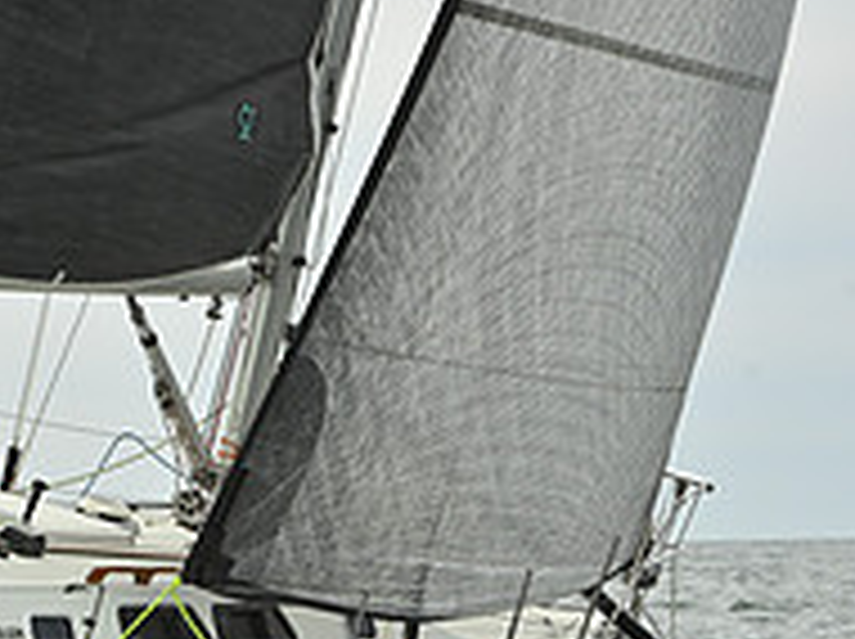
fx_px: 7104
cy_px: 497
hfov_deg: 6.9
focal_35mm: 288
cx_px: -14
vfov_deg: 5.1
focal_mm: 98
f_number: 13
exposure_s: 1/800
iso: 320
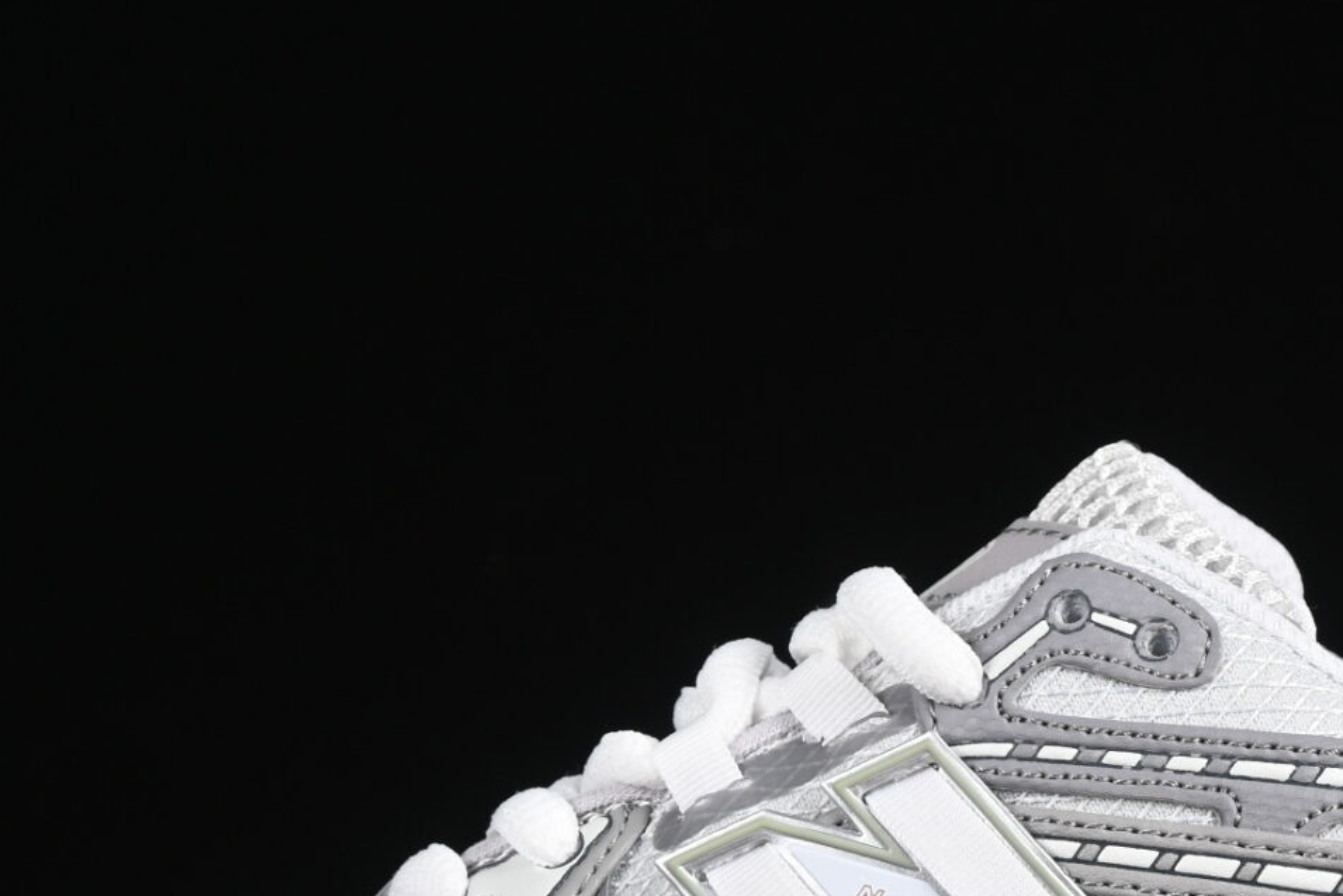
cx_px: 901
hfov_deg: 10.6
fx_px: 7201
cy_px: 742
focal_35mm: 193
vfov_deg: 7.1
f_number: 7.1
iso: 160
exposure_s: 1/160
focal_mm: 48
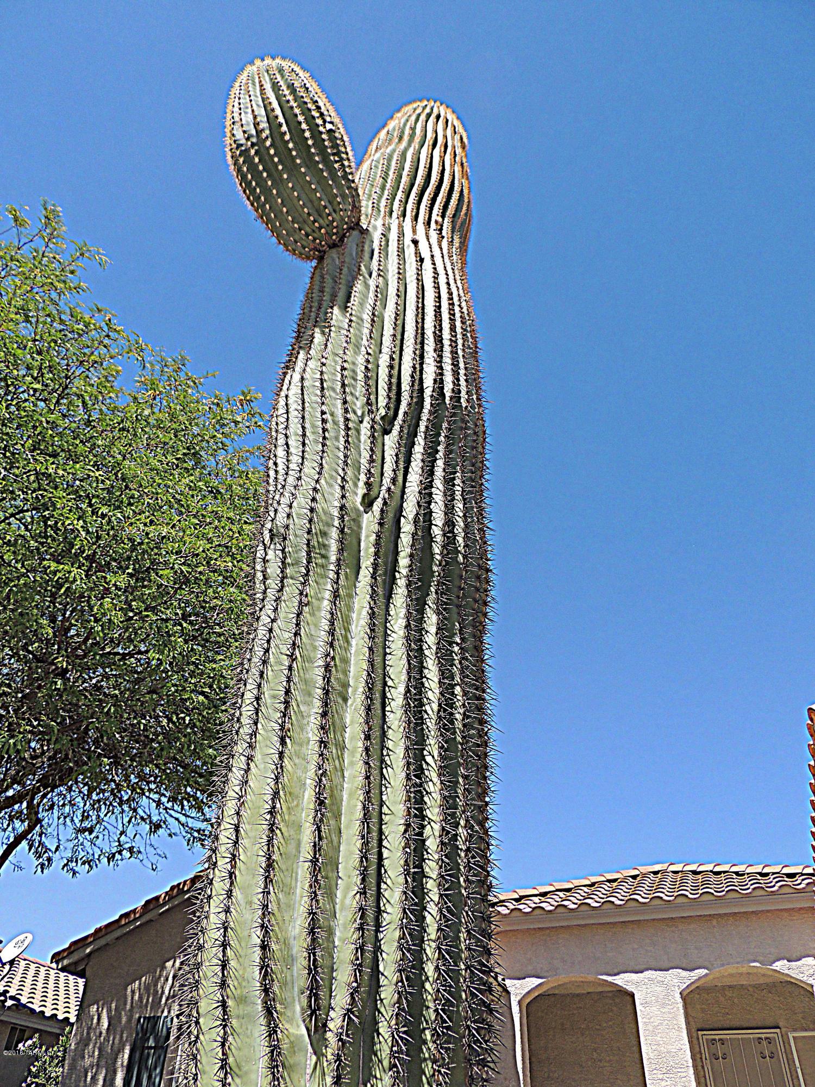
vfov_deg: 71.6
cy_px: 544
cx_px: 408
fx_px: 753
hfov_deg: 56.8
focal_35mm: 24
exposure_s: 1/1250
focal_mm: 4.3
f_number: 3
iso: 100
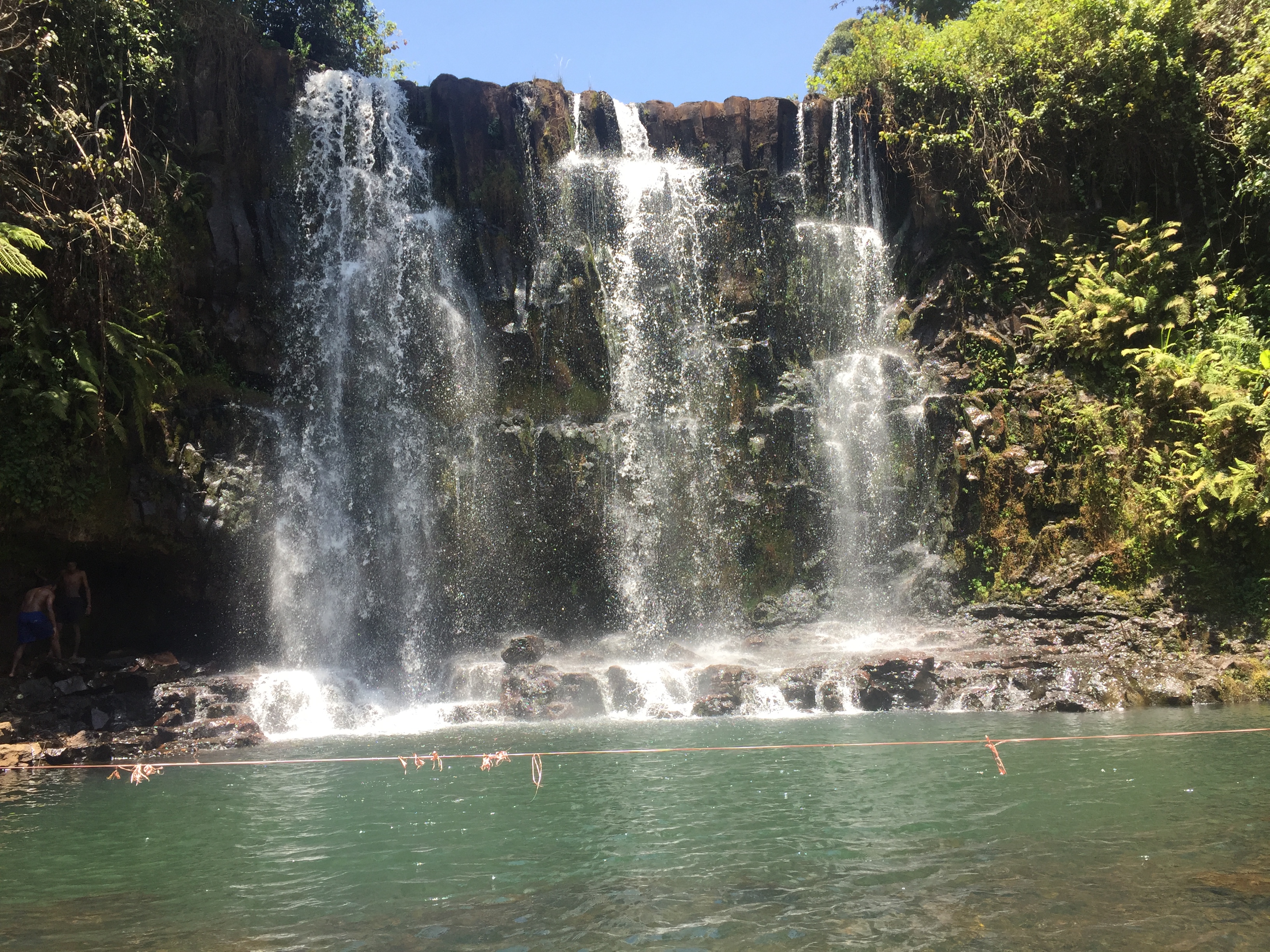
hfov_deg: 61.7
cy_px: 476
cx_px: 635
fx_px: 1064
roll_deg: +1.0
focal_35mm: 29
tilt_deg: +8.0
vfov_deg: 48.2
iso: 32
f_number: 2.2
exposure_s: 1/590
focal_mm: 4.15
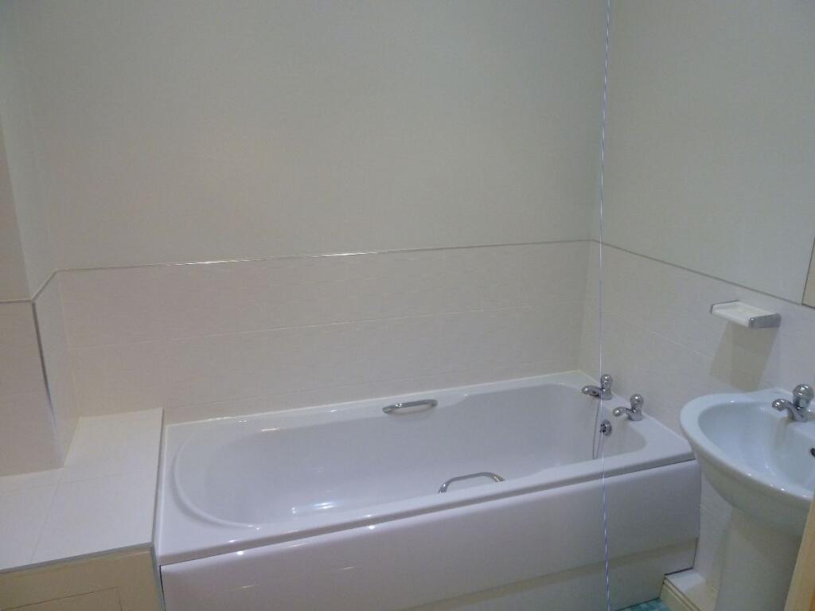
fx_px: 589
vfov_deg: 54.9
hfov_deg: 69.4
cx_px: 408
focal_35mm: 25
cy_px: 306
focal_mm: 4.1
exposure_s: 1/30
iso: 320
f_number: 3.3
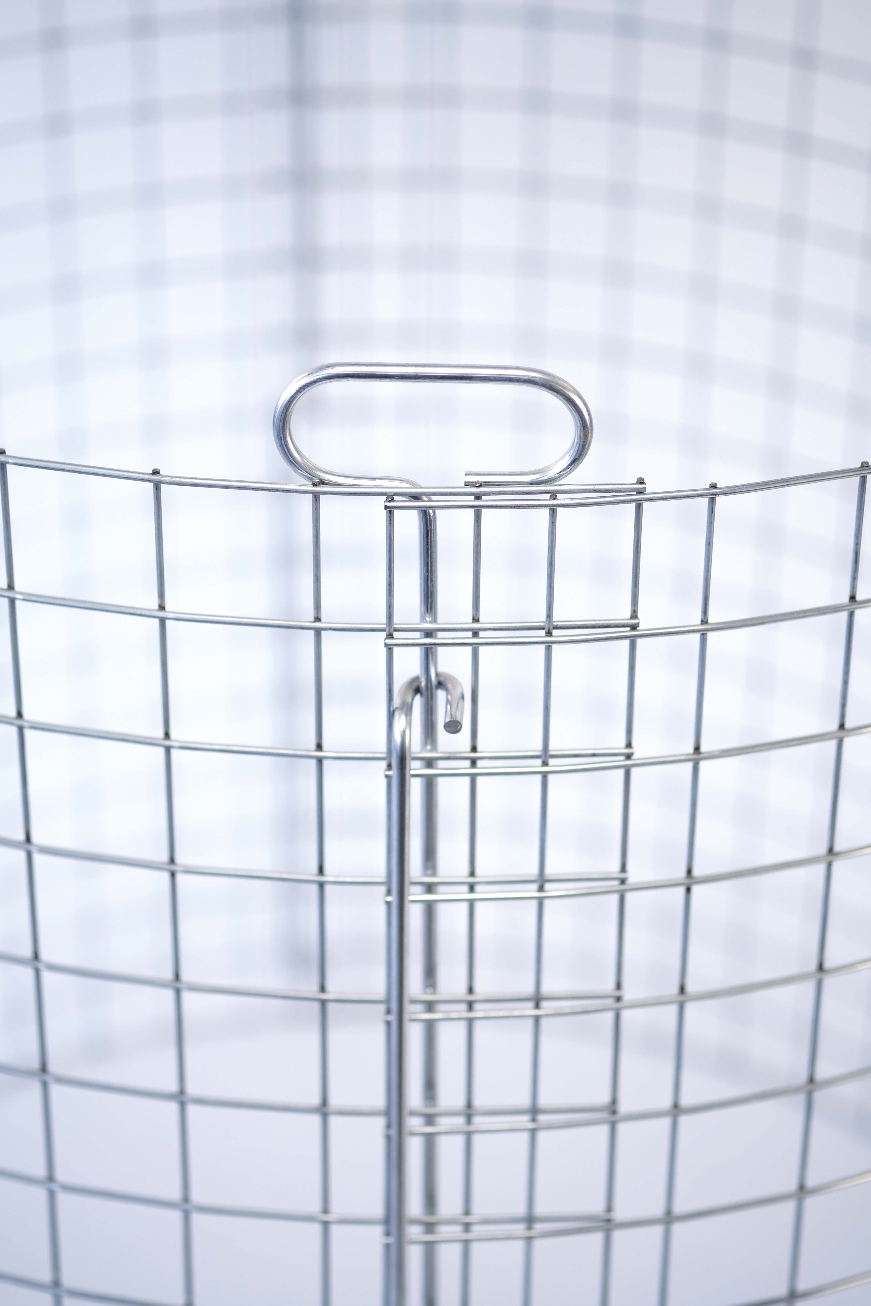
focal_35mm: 90
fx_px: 3266
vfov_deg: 22.6
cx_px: 436
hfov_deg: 15.2
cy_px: 653
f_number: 2.4
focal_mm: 60
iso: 160
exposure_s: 1/105
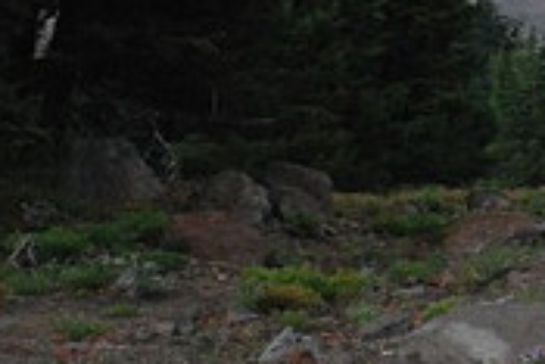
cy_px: -70
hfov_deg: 8.4
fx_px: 3621
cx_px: 788
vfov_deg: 5.7
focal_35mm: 239
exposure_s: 1/3200
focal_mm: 48
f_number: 4.8
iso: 1600
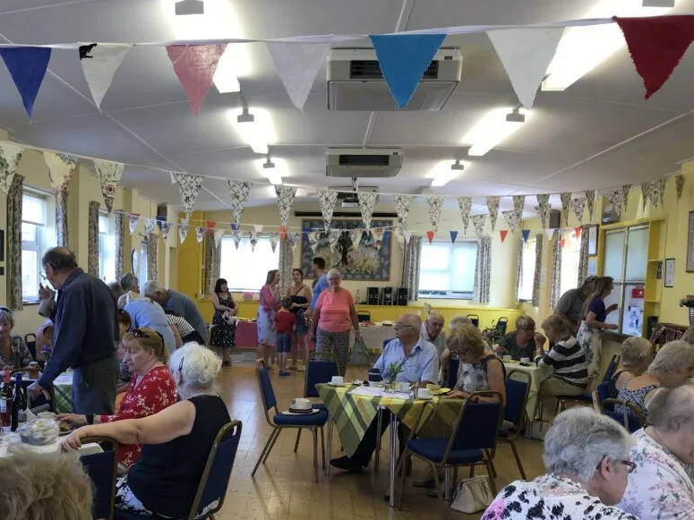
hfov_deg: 49.4
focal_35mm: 37
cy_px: 339
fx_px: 742
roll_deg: -1.1
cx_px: 237
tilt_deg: -3.5
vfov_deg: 38.3
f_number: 1.8
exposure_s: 1/50
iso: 25
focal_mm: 3.99
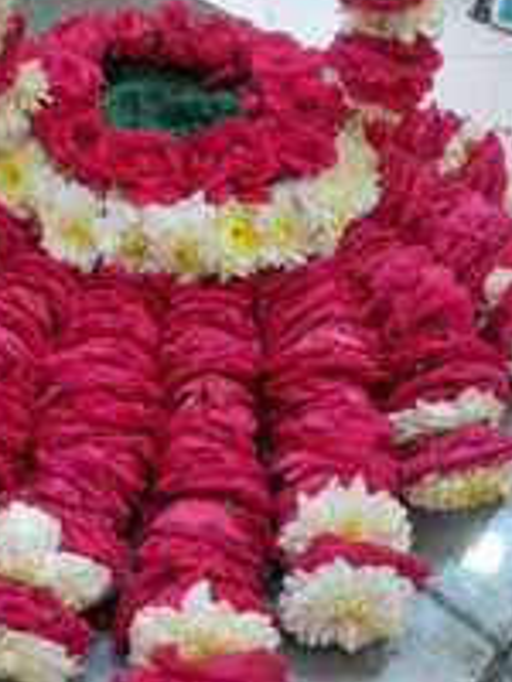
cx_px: 191
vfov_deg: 38.9
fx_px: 947
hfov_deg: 30.1
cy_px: 191
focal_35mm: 48
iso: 200
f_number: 1.8
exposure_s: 1/50
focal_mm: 5.23
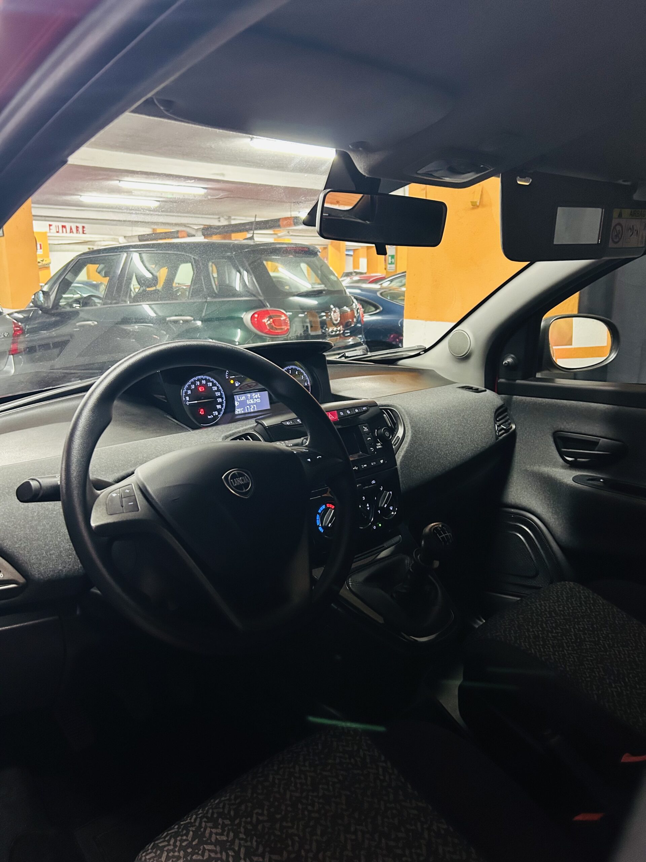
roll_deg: -0.4
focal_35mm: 26
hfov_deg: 53.1
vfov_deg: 67.3
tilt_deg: -13.6
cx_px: 323
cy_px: 431
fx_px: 647
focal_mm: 5.7
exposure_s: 1/33
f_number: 1.5
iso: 500
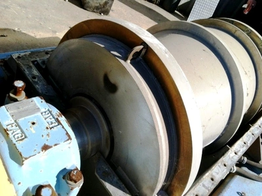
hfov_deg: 52.7
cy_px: 98
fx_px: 265
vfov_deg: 40.6
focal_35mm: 35
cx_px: 131
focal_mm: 3.85
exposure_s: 1/1304
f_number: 2.8
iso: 80
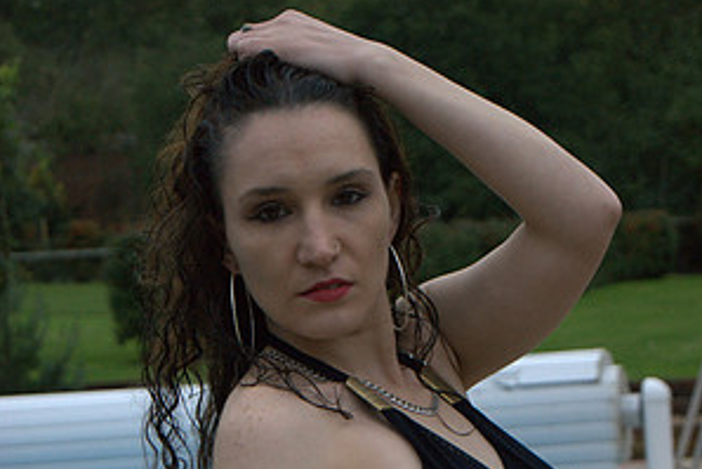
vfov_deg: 10.9
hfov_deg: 16.4
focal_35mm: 125
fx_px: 2434
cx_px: 350
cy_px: 443
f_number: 5.6
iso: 800
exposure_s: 1/500
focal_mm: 55
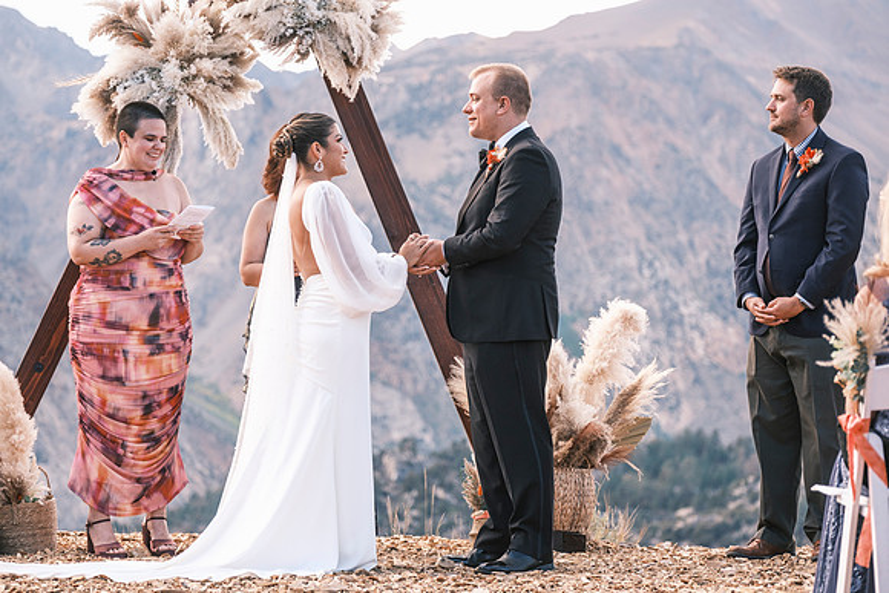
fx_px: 2766
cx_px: 444
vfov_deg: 12.2
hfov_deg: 18.3
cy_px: 296
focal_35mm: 112
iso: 400
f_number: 2.8
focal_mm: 74.4
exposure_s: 1/500
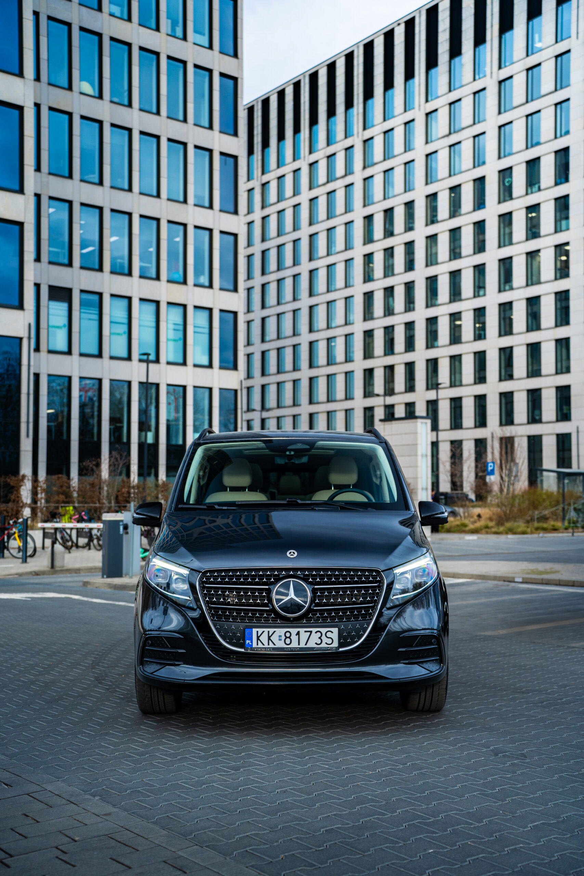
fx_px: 973
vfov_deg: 48.5
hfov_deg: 33.4
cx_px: 292
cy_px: 438
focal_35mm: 40
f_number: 2.8
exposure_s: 1/320
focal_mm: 40
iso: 100
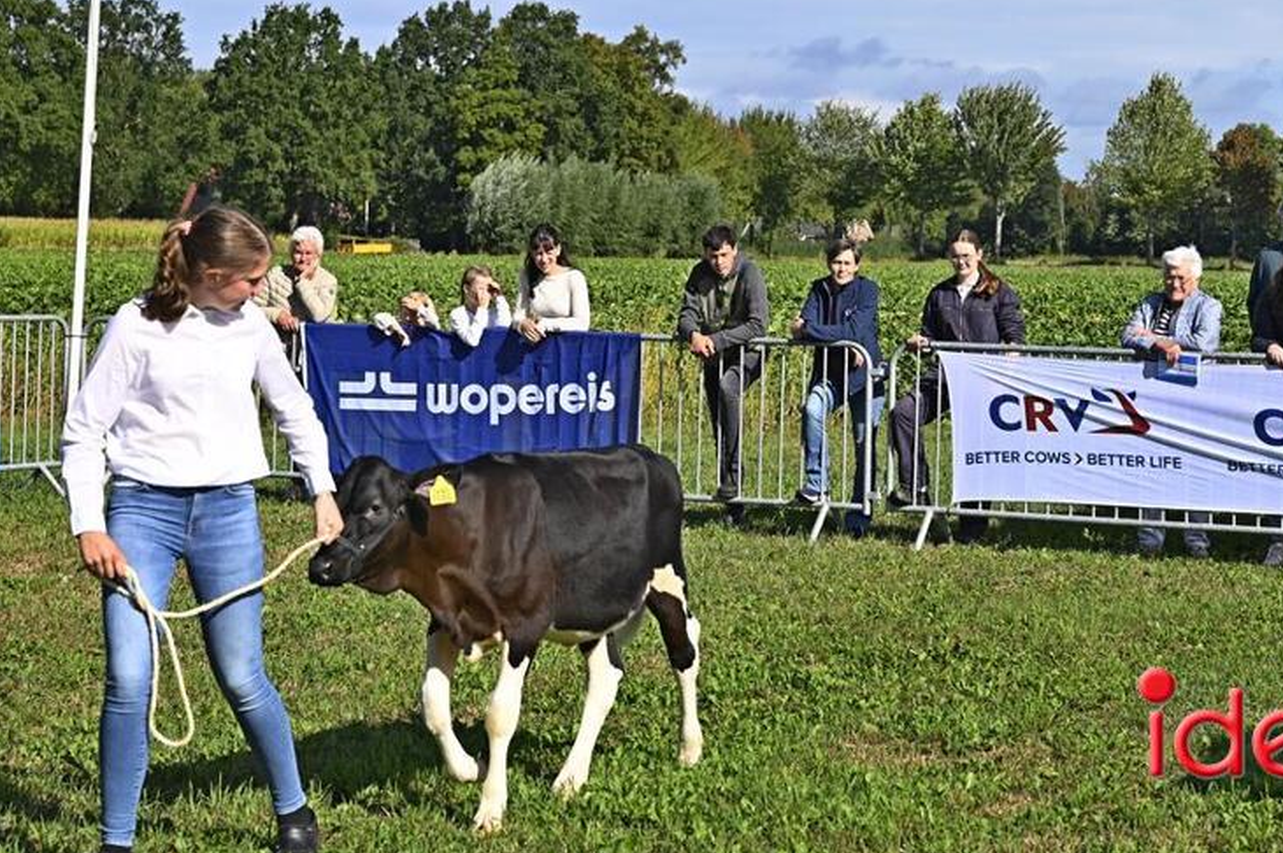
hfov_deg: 21.5
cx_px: 688
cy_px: 285
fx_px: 3383
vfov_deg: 14.3
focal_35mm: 95
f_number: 7.1
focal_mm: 70
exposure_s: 1/640
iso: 200
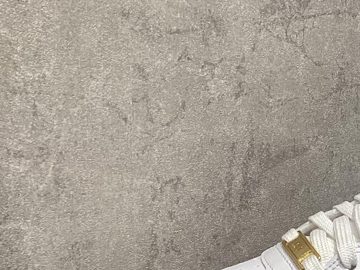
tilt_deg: -24.9
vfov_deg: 15.4
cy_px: 343
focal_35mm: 92
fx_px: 957
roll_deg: -9.9
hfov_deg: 19.0
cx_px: 522
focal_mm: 3.3
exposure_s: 1/100
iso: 64
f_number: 2.4
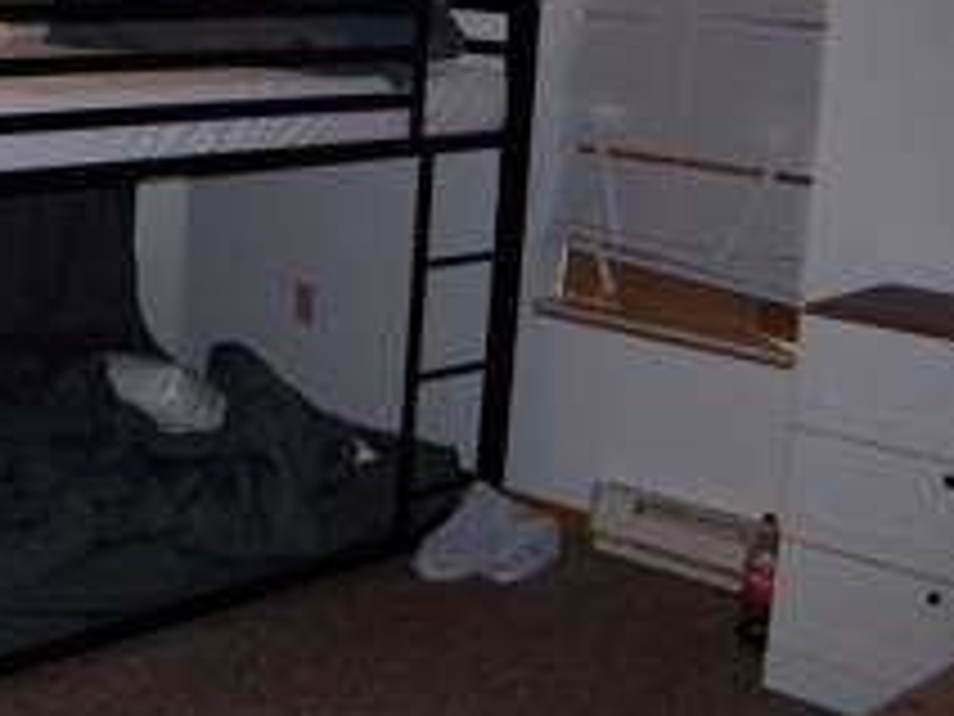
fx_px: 1874
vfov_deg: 21.5
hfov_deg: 27.5
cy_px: 216
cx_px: 86
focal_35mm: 68
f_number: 2.7
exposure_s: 1/64
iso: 80
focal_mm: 6
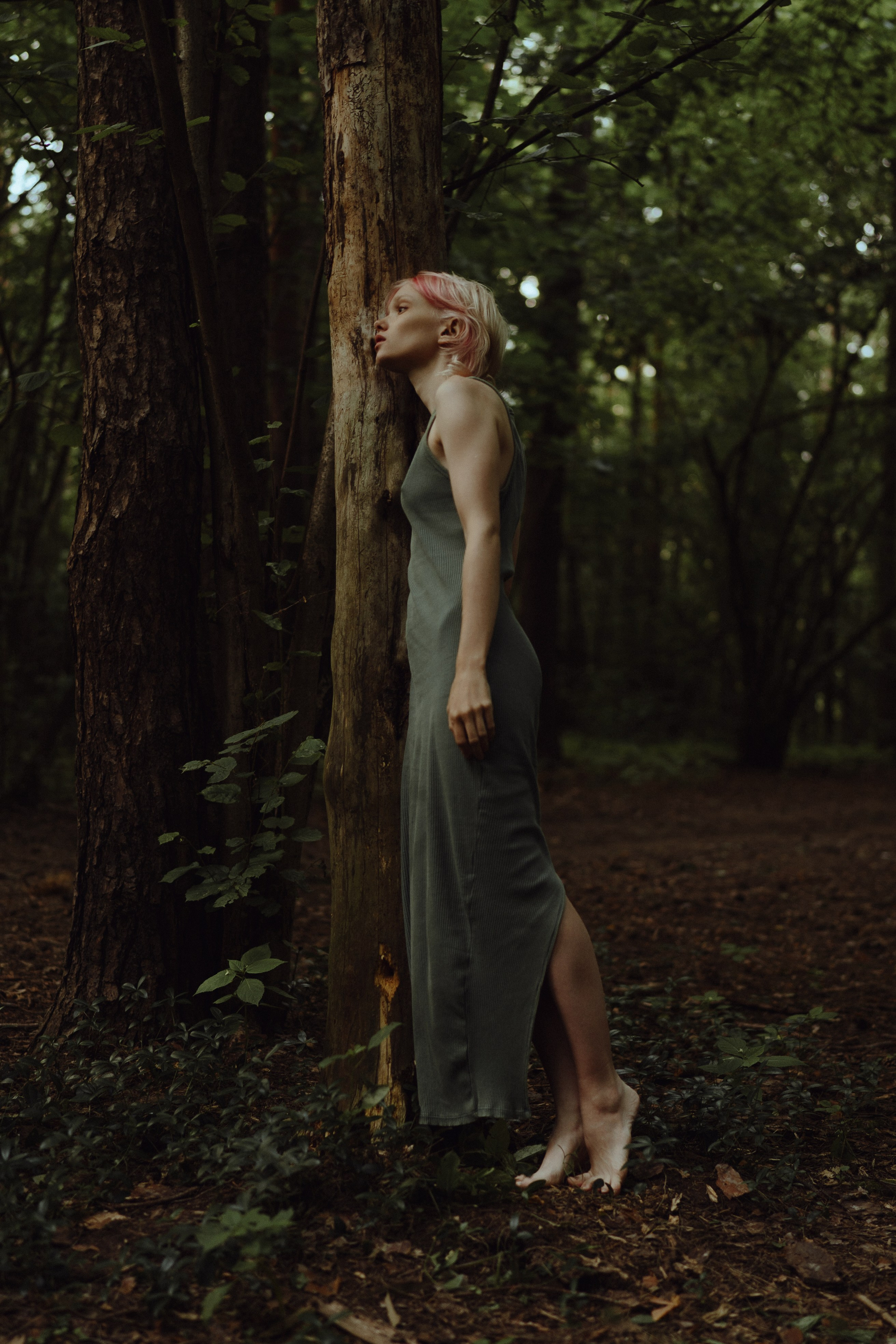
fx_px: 1941
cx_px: 448
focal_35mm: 52
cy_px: 672
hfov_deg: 26.0
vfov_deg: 38.2
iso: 125
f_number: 1.4
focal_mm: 35
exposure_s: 1/50
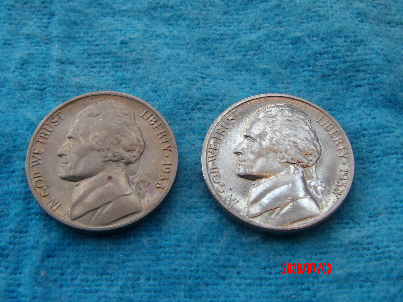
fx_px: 594
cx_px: 202
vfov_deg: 28.6
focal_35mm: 51
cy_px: 151
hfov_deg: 37.5
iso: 200
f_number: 5.3
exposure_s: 1/21
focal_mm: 9.2
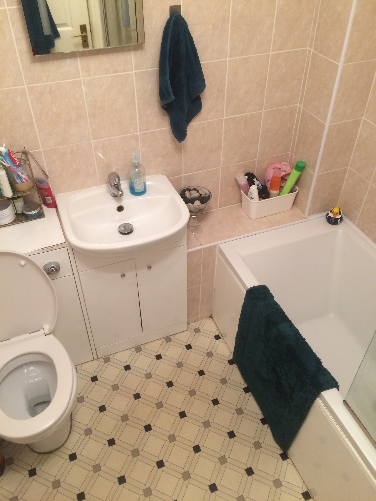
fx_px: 420
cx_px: 188
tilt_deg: -42.2
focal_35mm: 29
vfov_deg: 61.7
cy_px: 250
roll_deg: +0.0
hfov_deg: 48.2
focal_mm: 4.15
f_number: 2.2
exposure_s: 1/33
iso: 64
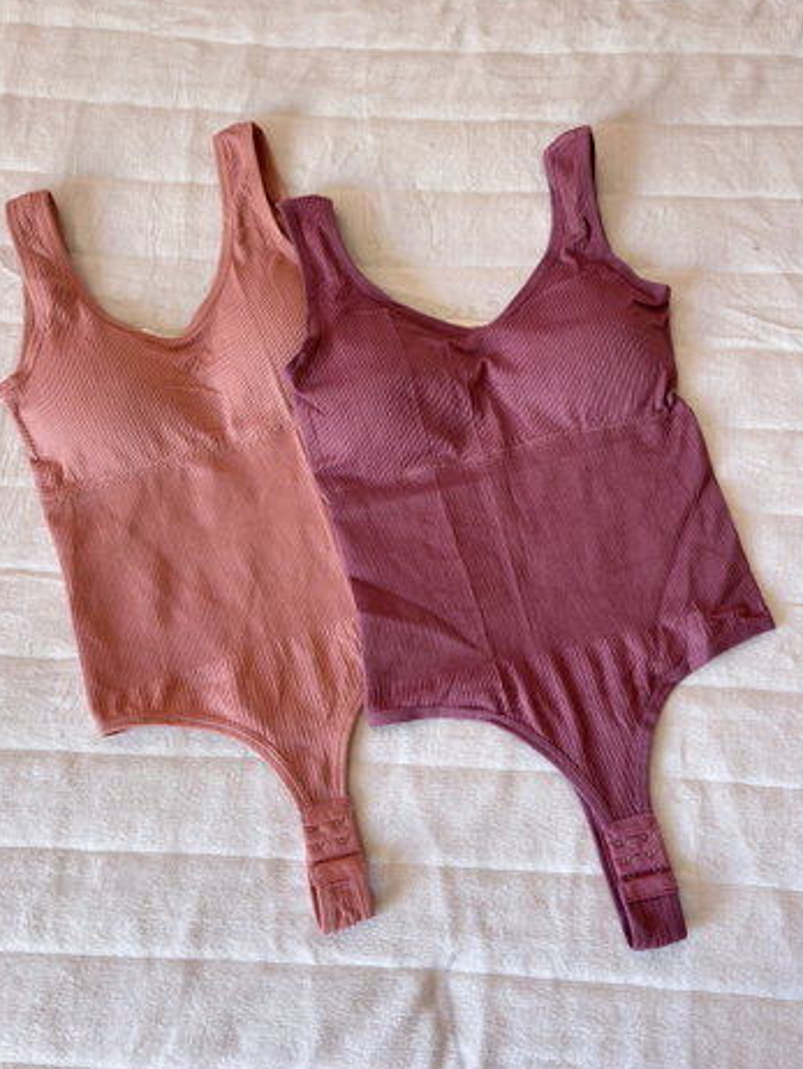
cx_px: 405
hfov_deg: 46.8
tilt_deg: -75.1
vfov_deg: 59.9
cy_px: 531
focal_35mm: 30
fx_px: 927
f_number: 1.6
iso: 80
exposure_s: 1/121
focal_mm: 5.96
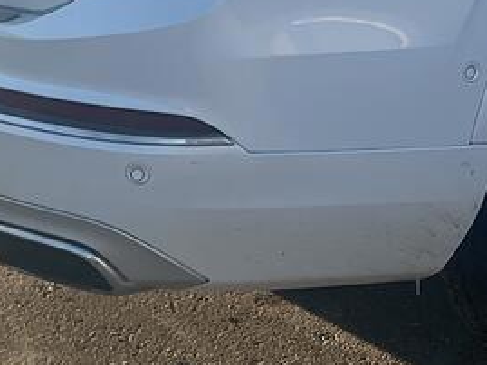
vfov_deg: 10.3
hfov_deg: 13.8
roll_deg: -1.0
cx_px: 574
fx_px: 1956
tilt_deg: -7.6
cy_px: -204
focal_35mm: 139
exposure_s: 1/1779
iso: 50
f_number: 1.5
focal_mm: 5.7
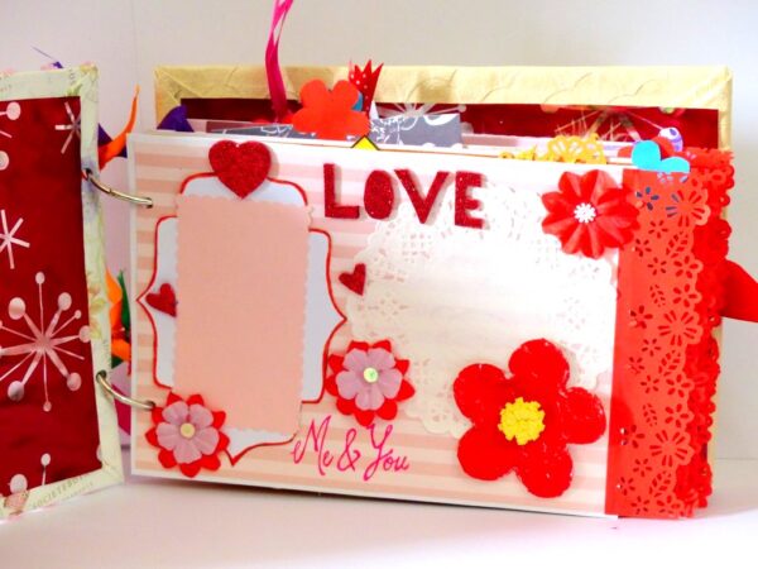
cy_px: 284
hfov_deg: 23.6
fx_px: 1817
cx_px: 379
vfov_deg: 17.8
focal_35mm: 83
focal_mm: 15
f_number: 2.8
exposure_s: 1/60
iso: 400
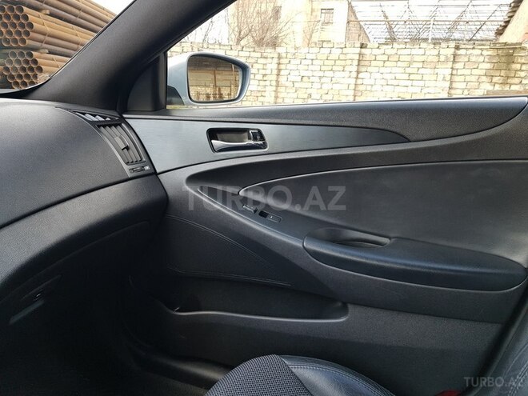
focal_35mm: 26
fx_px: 397
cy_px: 198
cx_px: 264
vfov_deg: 53.1
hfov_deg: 67.3
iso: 50
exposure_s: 1/60
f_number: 1.7
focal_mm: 4.2
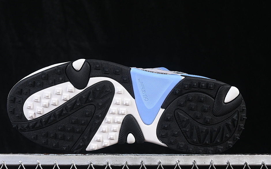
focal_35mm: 88
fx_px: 650
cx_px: 128
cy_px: 90
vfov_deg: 14.8
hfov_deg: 23.6
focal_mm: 50
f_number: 6.3
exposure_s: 1/60
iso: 160
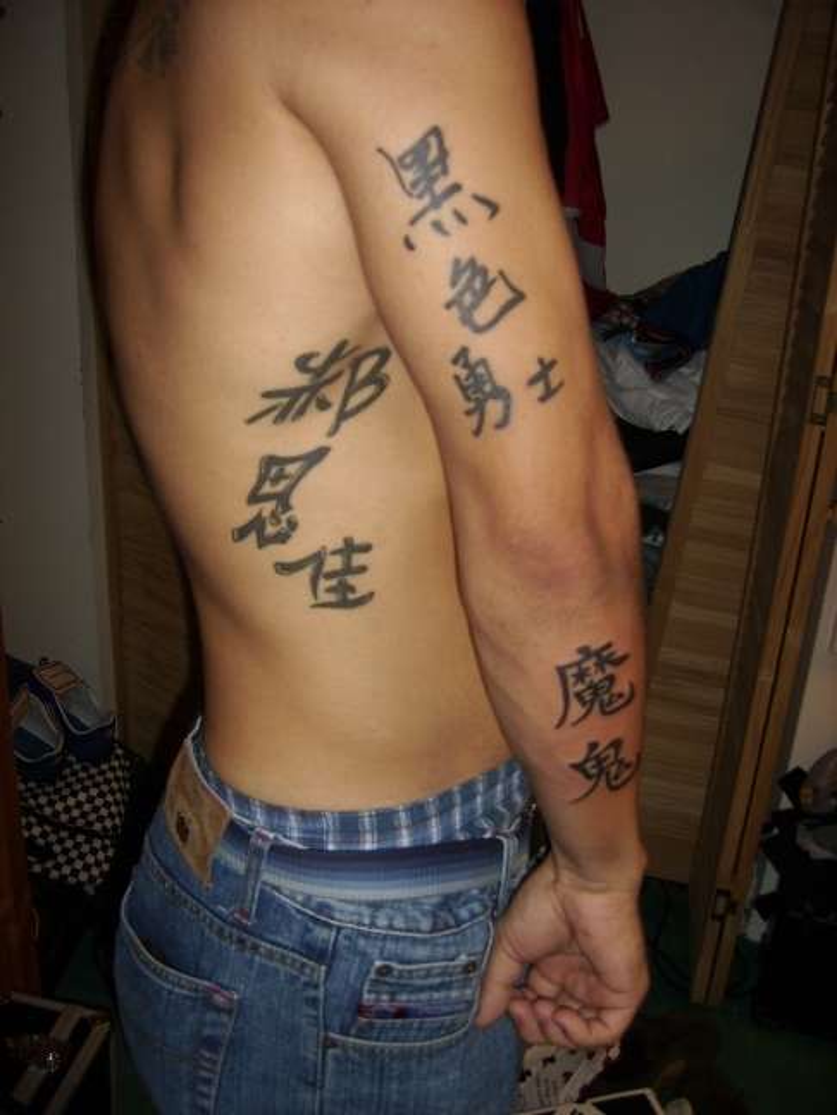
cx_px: 418
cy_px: 558
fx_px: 1128
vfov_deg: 52.6
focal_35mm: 35
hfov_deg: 40.7
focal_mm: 5.95
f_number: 2.8
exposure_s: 1/30
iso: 100
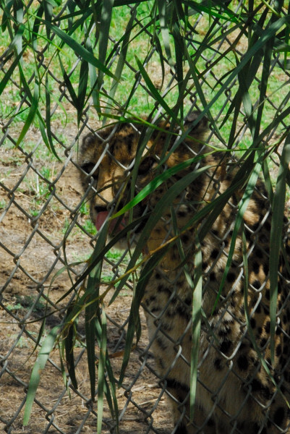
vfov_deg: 10.2
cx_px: 145
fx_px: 2442
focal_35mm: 202
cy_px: 217
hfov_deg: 6.8
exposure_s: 1/90
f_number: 36
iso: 1600
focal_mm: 135
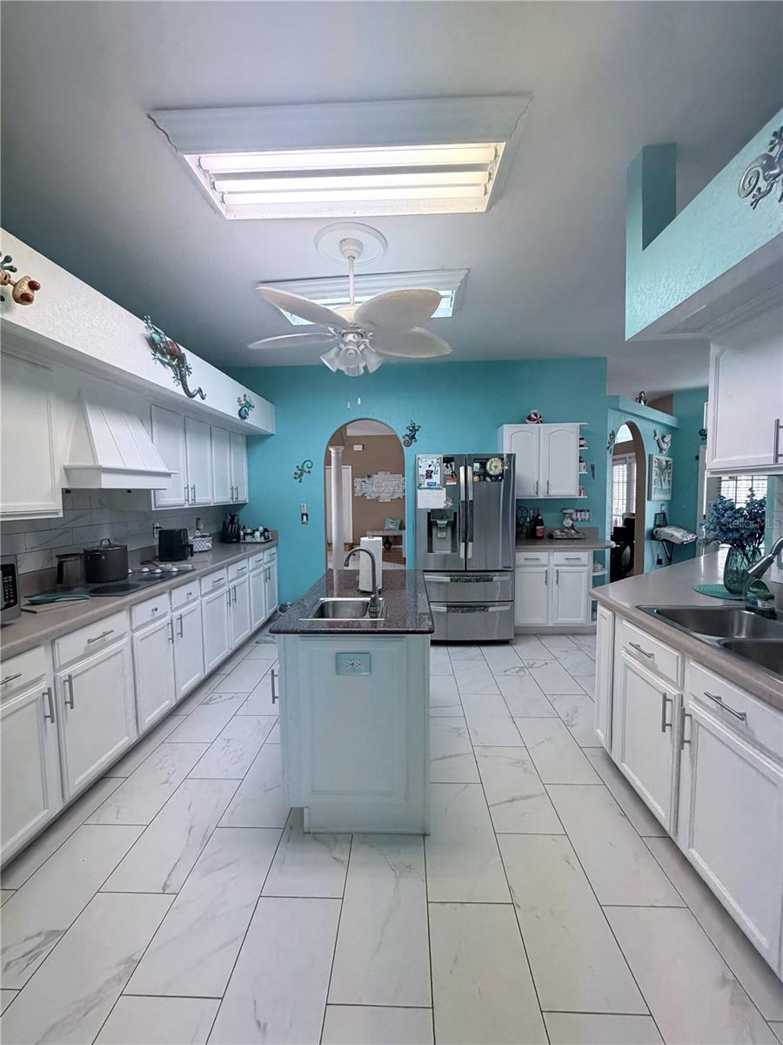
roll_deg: +0.4
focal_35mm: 14
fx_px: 422
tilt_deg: -4.4
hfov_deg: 85.7
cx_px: 392
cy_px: 522
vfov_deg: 102.1
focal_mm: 2.22
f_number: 2.2
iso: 160
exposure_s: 1/120
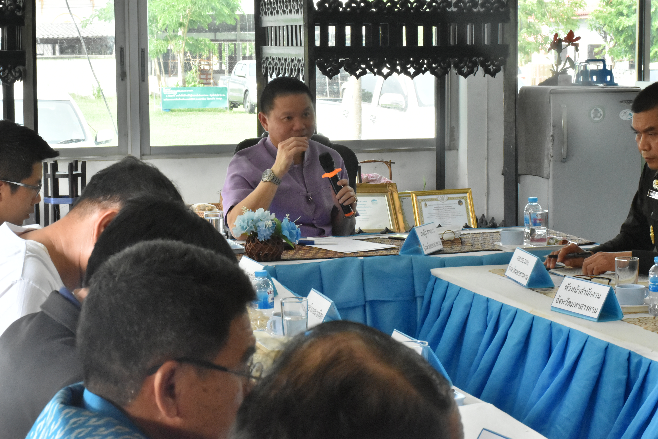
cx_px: 329
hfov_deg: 26.0
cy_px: 220
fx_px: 1426
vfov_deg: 17.5
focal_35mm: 78
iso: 3200
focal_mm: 52
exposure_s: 1/60
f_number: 16
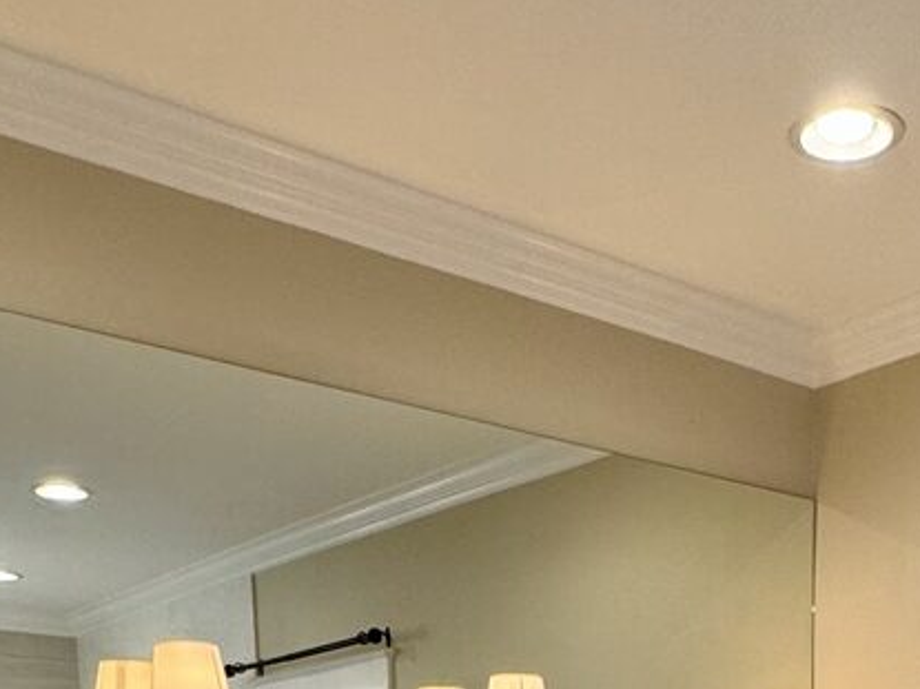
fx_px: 1435
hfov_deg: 34.7
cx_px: 703
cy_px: 1132
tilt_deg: -11.7
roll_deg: +1.1
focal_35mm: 54
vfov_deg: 21.1
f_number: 2.2
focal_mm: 2.22
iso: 160
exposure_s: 1/60
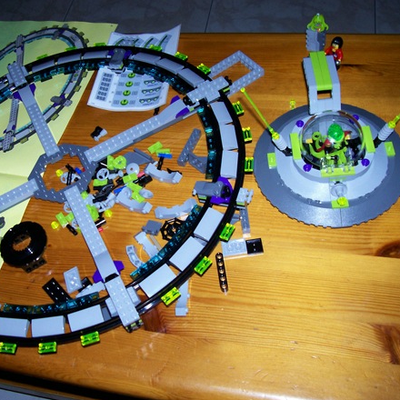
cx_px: 163
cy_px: 204
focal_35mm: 41
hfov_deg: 40.8
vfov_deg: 40.9
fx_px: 536
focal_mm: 5.6
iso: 80
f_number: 2.7
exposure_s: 1/64
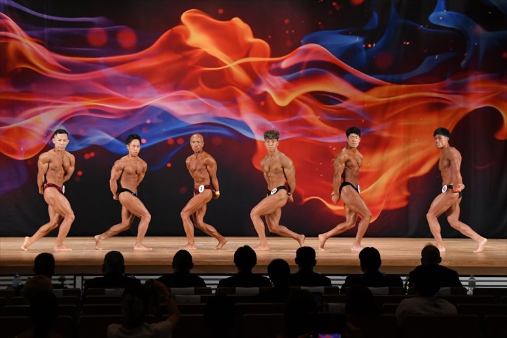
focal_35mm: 108
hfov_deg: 18.9
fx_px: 1520
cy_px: 169
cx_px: 254
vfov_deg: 12.7
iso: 3200
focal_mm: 72
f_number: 5.6
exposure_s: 1/400
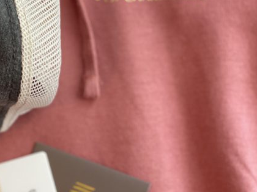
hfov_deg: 20.4
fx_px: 705
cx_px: 56
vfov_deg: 15.5
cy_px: 75
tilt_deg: -82.0
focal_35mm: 95
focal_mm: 6
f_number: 2
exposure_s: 1/40
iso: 125
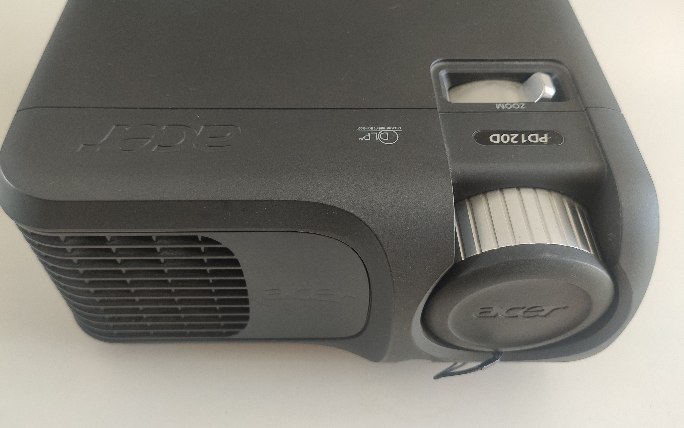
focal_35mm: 31
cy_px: 194
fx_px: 578
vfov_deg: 40.6
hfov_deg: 61.2
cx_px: 331
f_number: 1.75
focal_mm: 4.77
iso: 179
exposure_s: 1/100
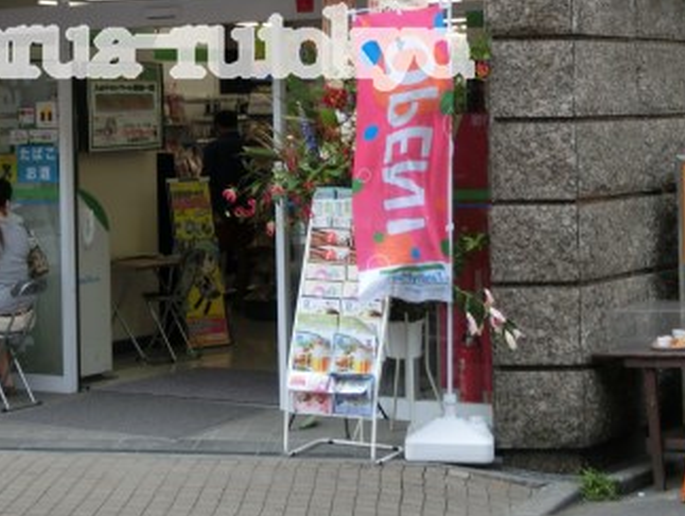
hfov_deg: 21.0
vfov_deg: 15.7
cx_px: 221
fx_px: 1842
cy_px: 47
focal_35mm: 93
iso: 80
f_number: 4.2
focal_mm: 8.29
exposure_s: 1/125
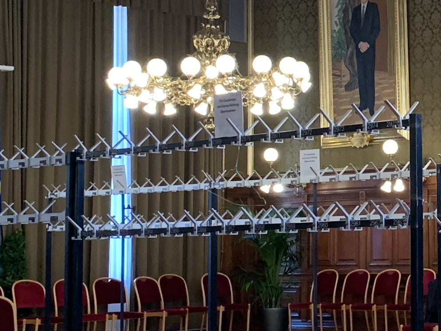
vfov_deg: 14.1
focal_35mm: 105
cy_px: 100
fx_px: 1338
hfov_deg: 17.9
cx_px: 517
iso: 250
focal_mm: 4.25
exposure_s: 1/50
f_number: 1.8
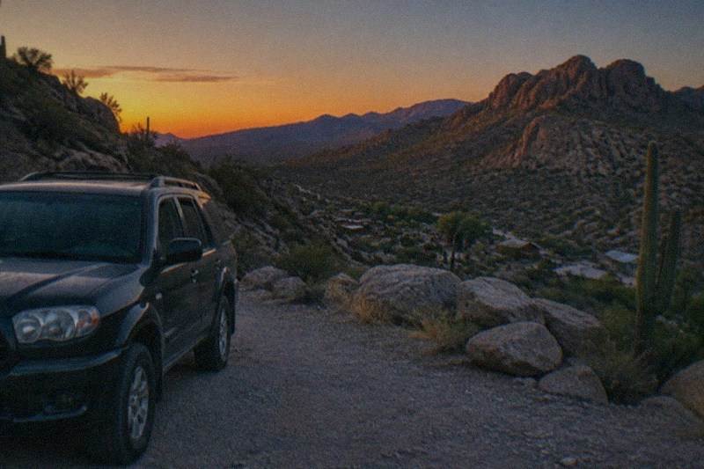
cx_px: 352
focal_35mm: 49
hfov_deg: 40.4
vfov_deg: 27.5
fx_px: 958
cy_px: 234
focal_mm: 49
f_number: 7.1
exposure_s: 1/250
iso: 400
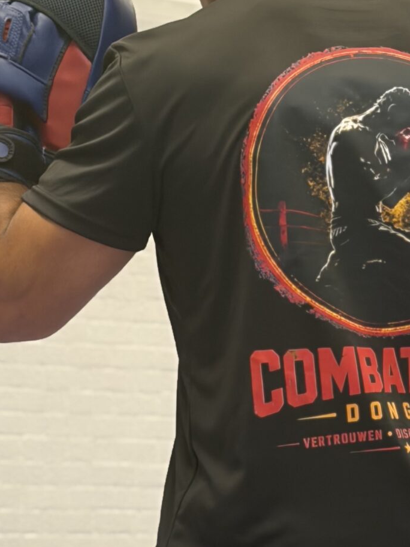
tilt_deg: +4.2
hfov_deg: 10.1
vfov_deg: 13.4
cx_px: 94
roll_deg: +1.9
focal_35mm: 146
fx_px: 2306
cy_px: 459
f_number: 1.6
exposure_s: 1/50
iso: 100
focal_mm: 5.96
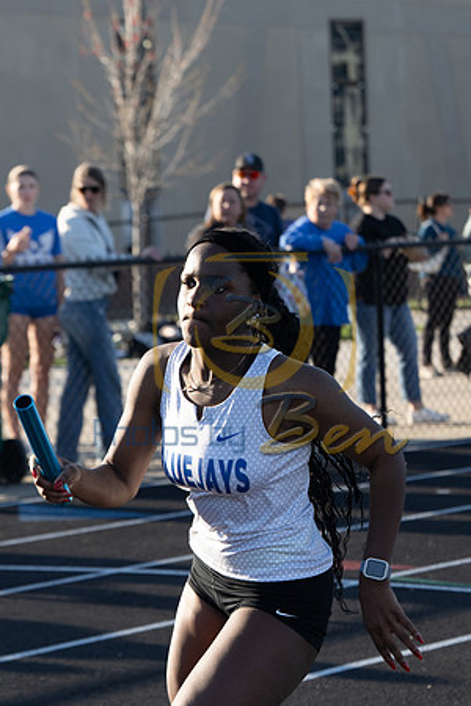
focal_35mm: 133
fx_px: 2610
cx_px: 236
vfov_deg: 15.4
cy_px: 353
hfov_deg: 10.3
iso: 500
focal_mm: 89
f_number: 5
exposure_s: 1/1000
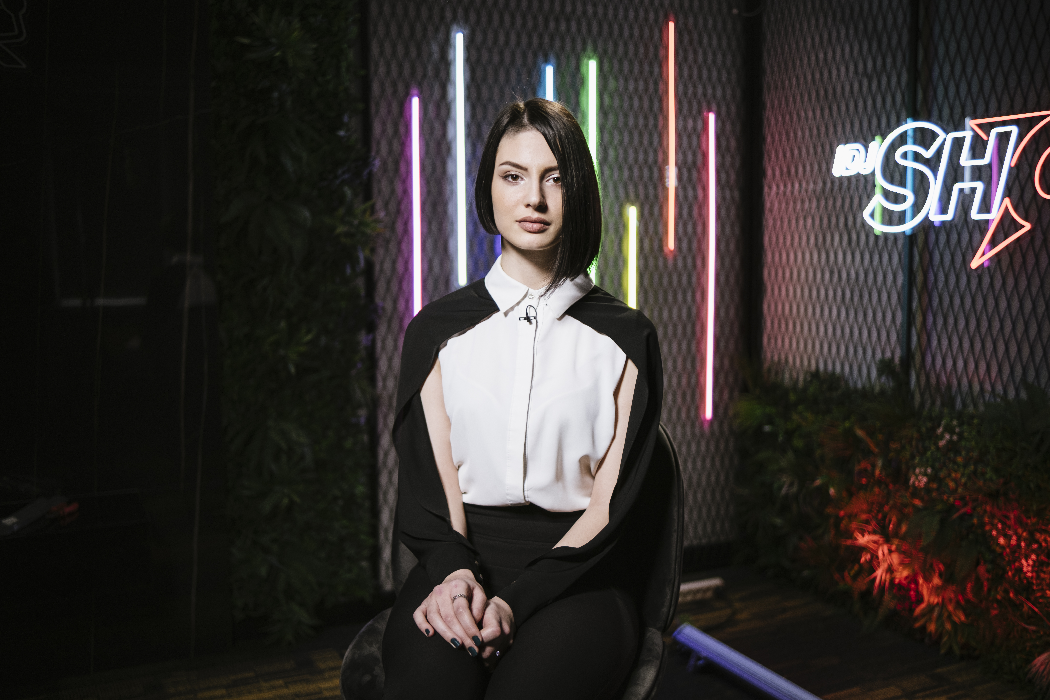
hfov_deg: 54.4
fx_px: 1021
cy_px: 350
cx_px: 525
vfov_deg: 37.9
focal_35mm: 35
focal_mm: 23
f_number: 1.4
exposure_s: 1/250
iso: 400
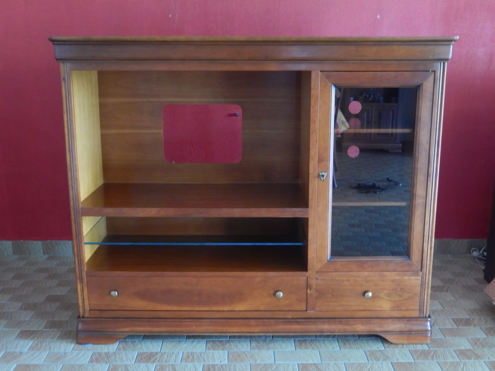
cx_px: 248
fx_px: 586
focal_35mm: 41
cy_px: 186
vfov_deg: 35.1
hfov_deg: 45.8
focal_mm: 7.3
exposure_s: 1/13
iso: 1600
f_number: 4.2
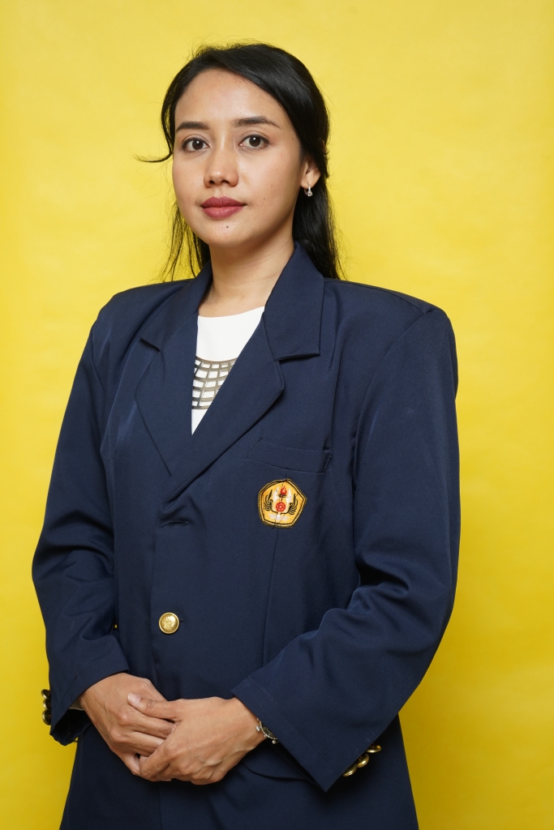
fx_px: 1615
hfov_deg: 19.5
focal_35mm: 70
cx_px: 277
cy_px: 415
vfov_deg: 28.8
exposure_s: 1/160
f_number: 6.3
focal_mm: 70
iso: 500
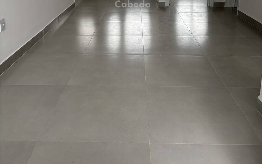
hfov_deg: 52.7
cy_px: -1
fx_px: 264
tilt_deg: -10.9
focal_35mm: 37
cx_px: 132
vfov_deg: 31.8
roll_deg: -0.6
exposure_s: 1/121
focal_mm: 5.96
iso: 125
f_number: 1.6
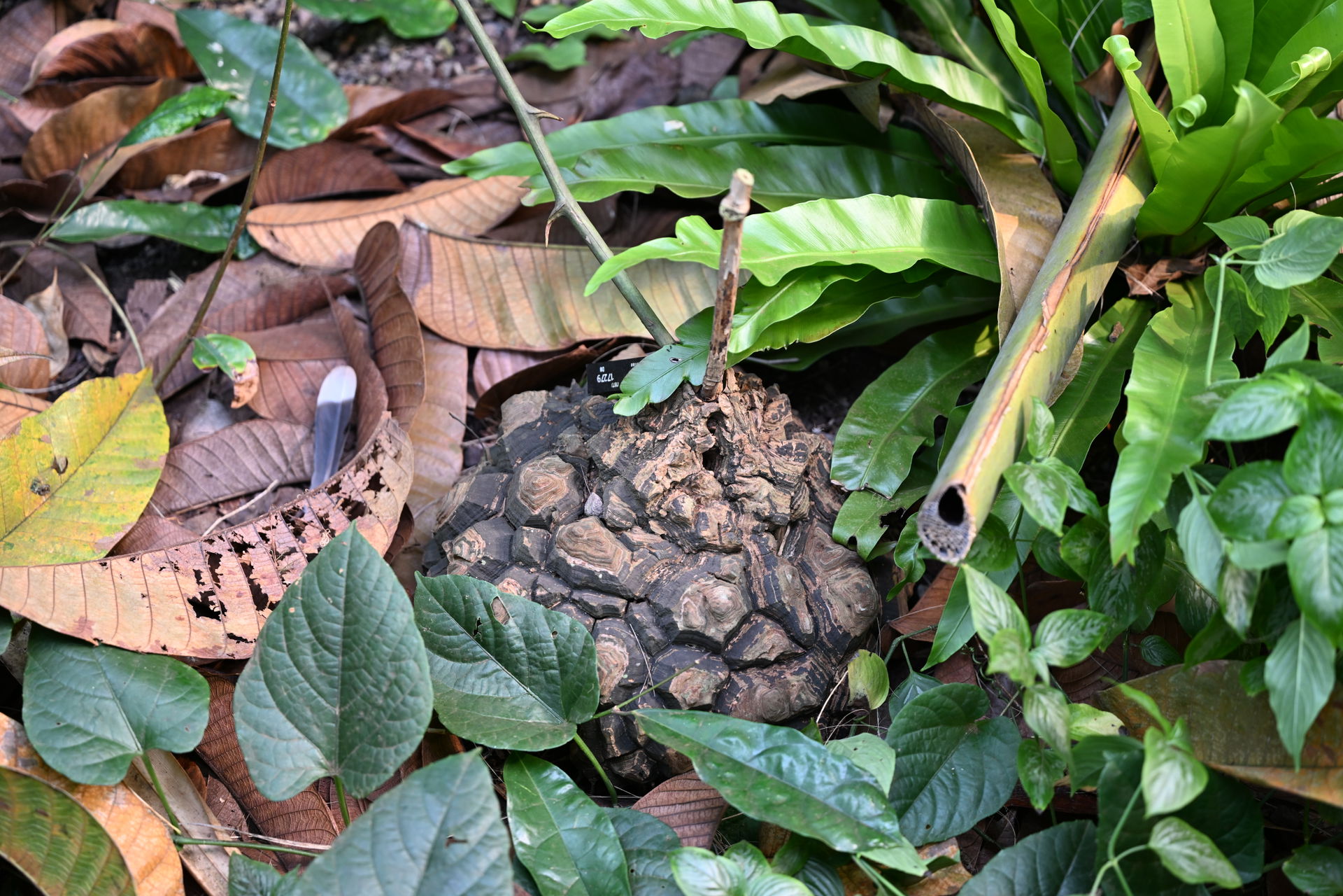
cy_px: 448
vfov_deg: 19.5
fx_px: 2611
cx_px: 672
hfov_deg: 28.8
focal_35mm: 70
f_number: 2.8
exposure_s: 1/100
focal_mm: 70
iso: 400
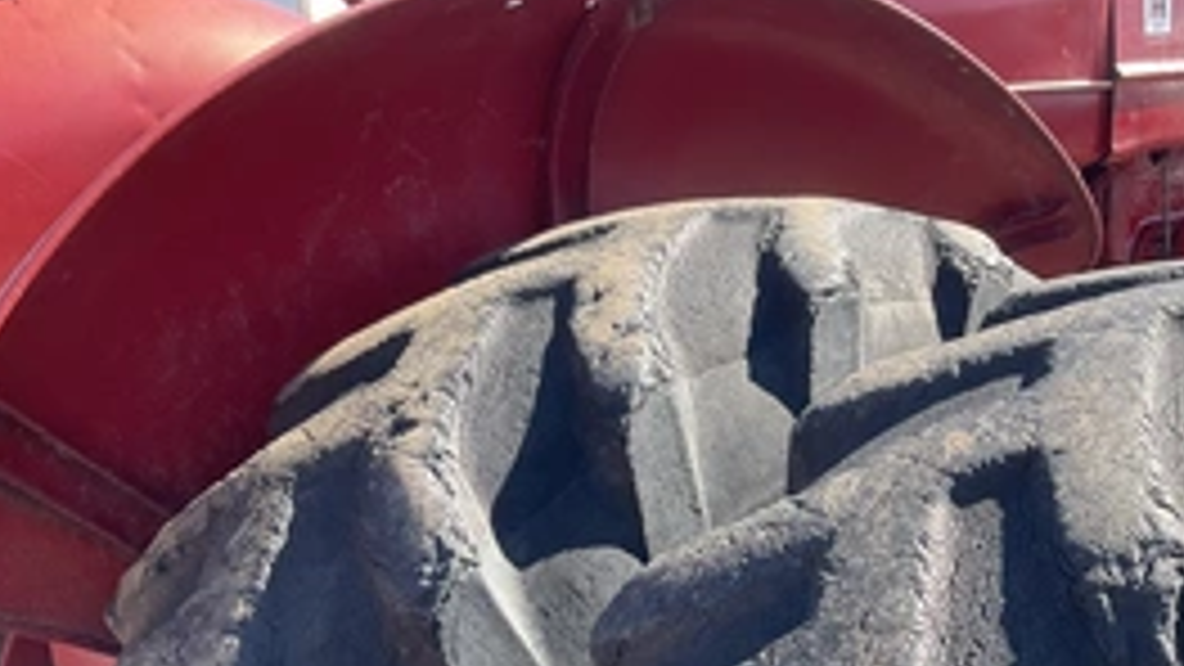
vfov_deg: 23.9
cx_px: 837
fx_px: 1507
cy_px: 657
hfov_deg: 42.0
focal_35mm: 48
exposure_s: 1/348
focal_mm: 3
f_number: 1.8
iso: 25
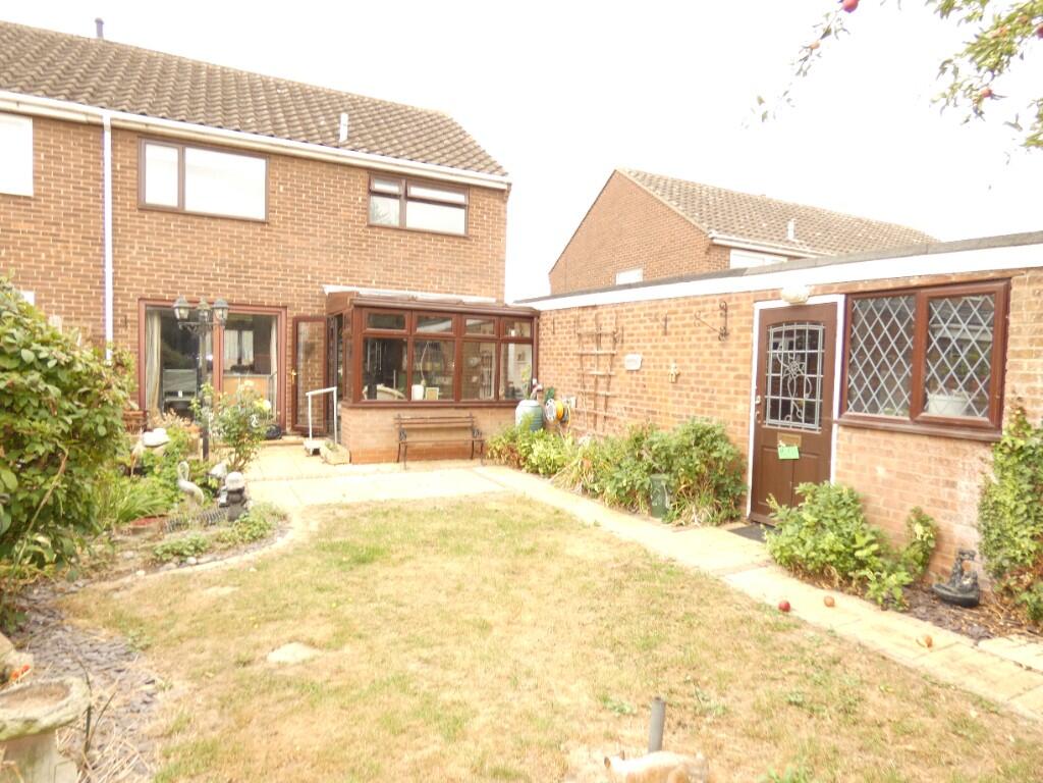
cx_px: 522
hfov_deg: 81.7
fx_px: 603
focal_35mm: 20
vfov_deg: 66.0
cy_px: 392
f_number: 2.8
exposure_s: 1/100
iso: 80
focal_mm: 3.6
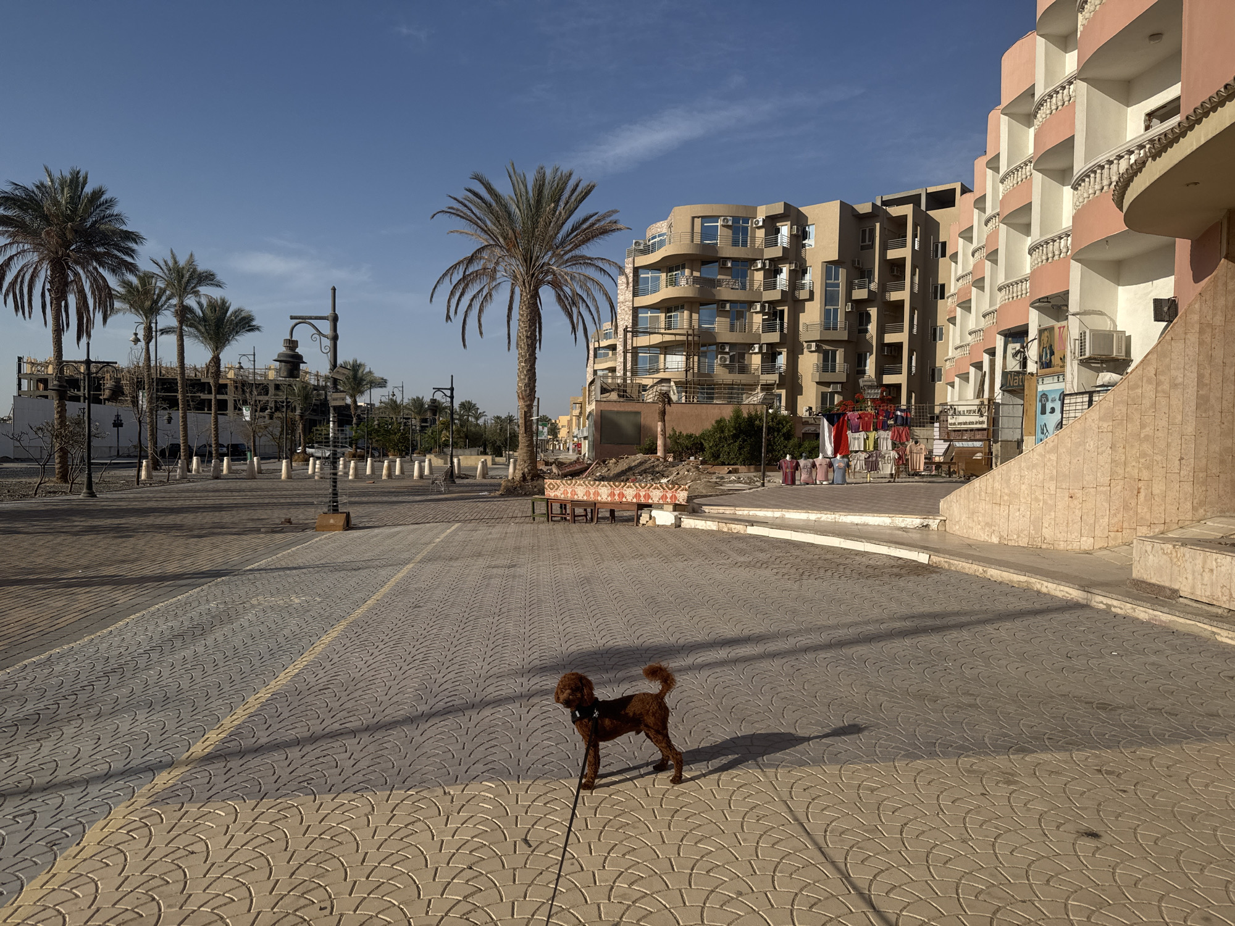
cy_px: 463
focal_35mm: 24
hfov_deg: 71.6
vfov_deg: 56.8
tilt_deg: -0.7
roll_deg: -1.4
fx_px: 856
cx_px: 618
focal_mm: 6.76
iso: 80
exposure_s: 1/7937
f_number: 1.78
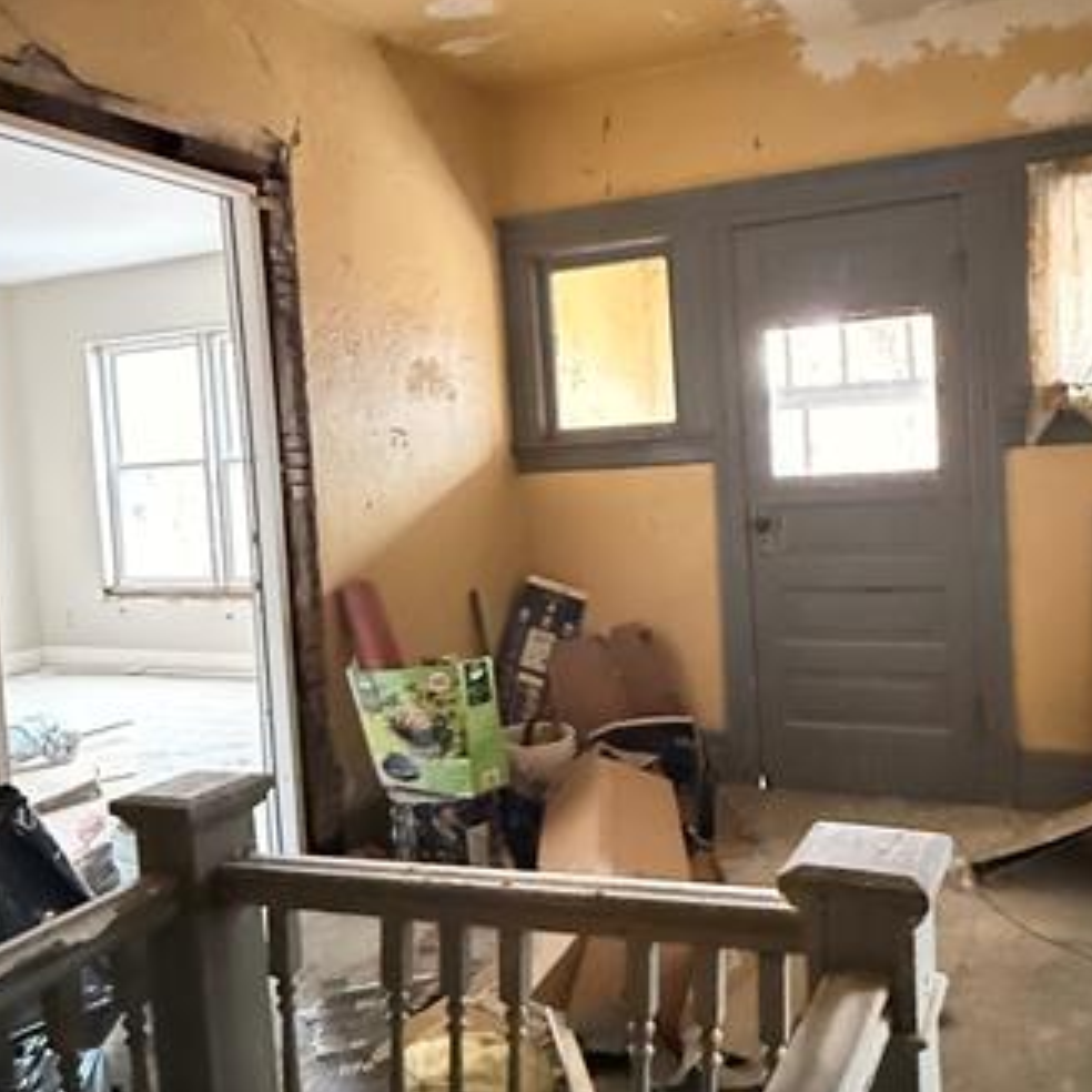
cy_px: 516
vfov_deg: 55.6
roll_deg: +4.4
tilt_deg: -0.8
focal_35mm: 29
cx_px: 706
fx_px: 1035
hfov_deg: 54.8
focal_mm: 2.22
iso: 1600
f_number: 2.2
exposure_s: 1/48
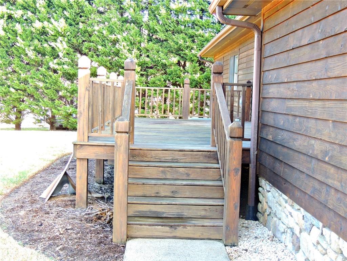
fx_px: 501
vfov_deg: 29.1
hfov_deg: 38.2
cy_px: 130
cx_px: 174
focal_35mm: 50
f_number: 3.6
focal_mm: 8.9
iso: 220
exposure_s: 1/50
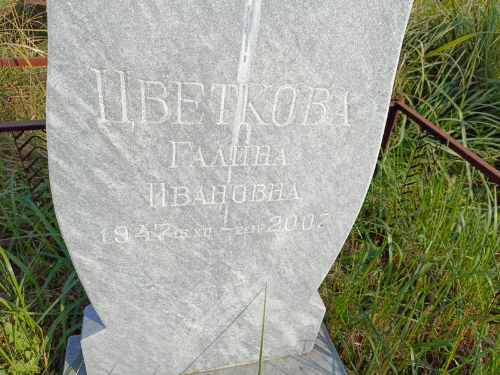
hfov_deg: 69.4
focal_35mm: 25
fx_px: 361
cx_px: 250
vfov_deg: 54.9
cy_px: 188
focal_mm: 4.76
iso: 118
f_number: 1.69
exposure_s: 1/1323
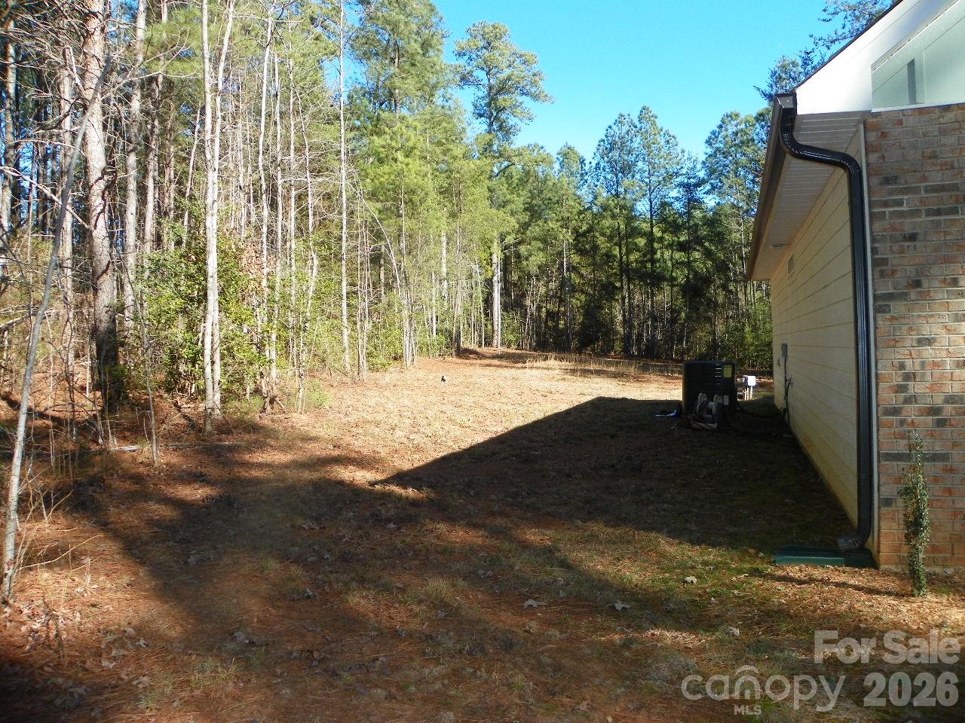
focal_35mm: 26
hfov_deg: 67.3
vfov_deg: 53.1
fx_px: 725
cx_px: 482
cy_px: 362
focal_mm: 4.6
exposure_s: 1/320
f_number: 3.2
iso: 64
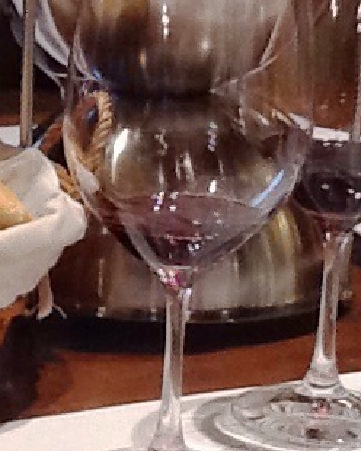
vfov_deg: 14.4
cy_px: 316
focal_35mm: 133
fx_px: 1776
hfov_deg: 11.4
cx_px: -61
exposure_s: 1/30
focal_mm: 2.03
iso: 100
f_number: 2.4
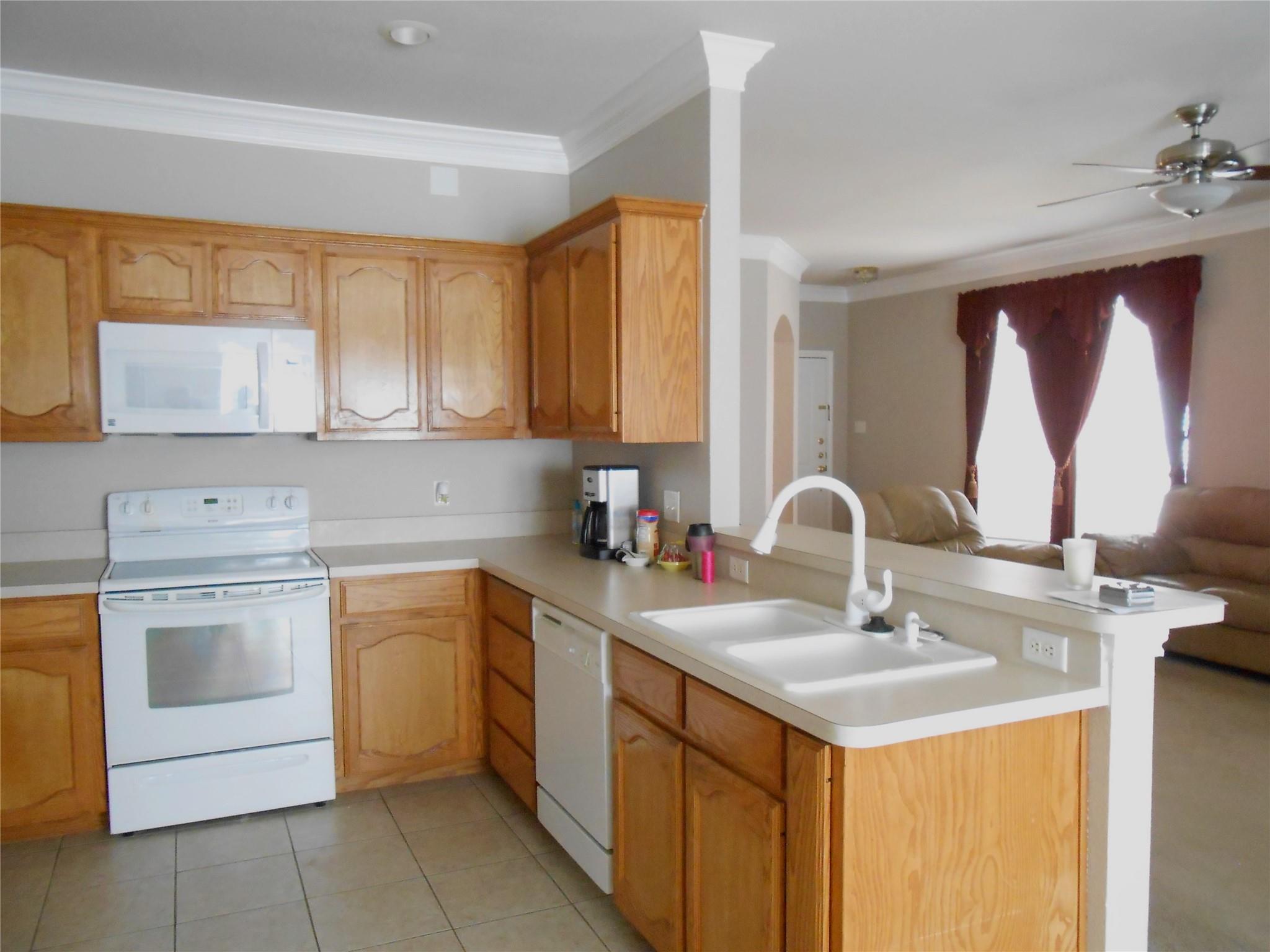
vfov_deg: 53.1
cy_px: 476
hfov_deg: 67.3
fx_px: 954
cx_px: 635
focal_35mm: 26
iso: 800
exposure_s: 1/30
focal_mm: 4.6
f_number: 3.5
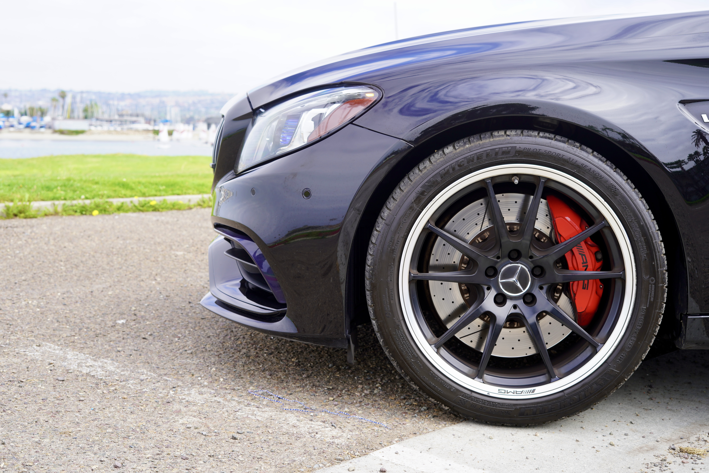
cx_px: 354
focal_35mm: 50
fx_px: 985
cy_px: 236
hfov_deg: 39.6
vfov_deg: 27.0
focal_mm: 50
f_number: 7.1
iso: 100
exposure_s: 1/100
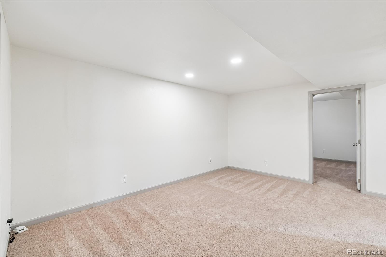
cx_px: 193
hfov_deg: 100.4
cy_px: 128
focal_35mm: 15
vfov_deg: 77.3
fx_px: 161
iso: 100
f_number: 8
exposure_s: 1/4
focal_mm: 10
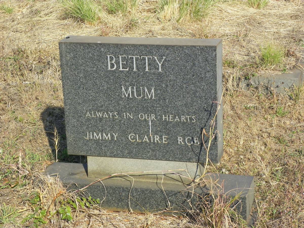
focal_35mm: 92
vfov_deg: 16.1
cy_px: 114
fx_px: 808
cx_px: 152
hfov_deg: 21.3
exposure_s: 1/320
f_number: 5
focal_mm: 16.4
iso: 64
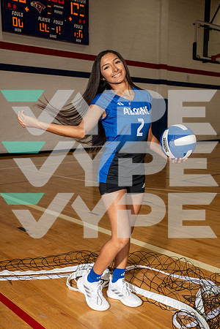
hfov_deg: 33.4
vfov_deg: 48.5
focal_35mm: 40
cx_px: 110
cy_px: 164
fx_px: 367
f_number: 6.3
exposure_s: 1/250
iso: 320
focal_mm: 40
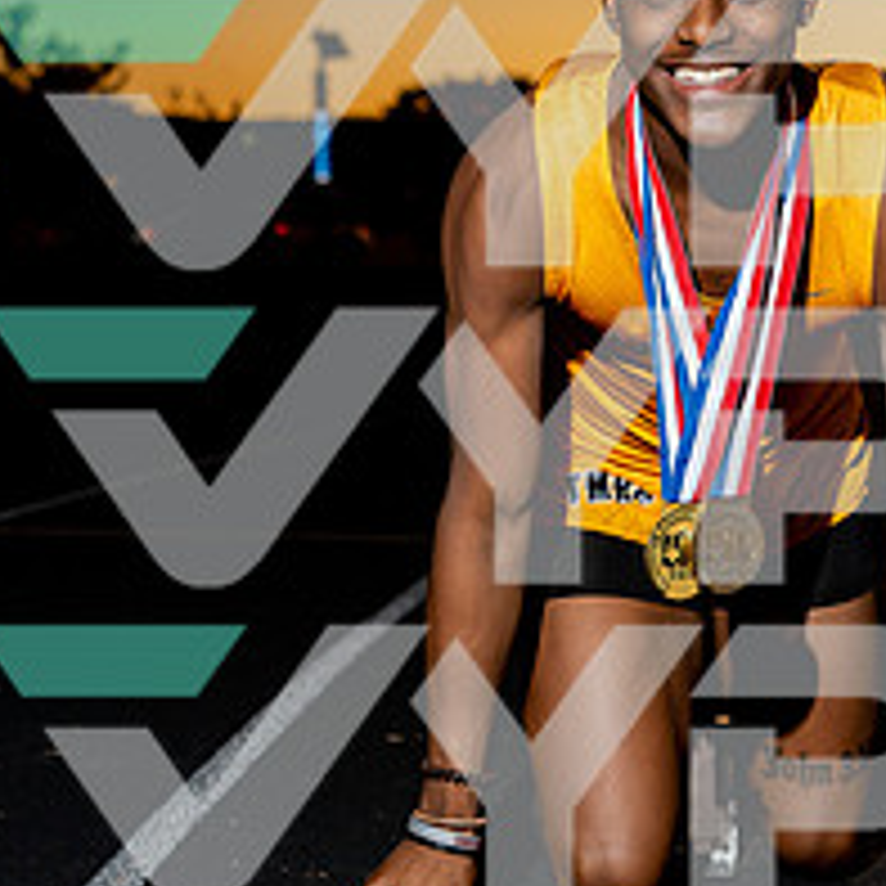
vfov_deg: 16.3
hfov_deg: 16.2
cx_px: 648
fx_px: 3098
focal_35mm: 107
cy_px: 450
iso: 250
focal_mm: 55
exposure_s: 1/200
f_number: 4.5
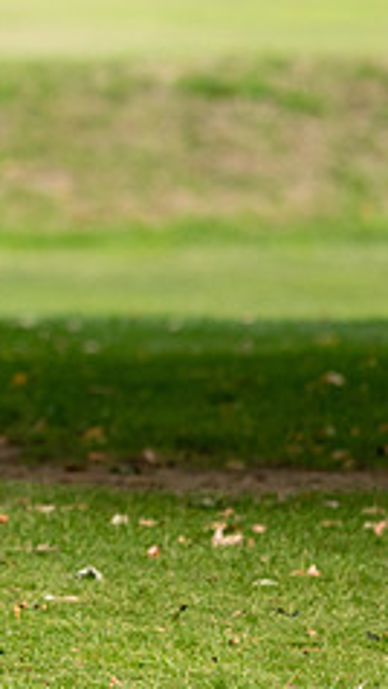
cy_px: 166
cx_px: -431
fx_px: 20982
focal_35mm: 1148
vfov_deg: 1.9
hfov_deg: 1.1
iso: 400
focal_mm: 300
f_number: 4
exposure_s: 1/1250
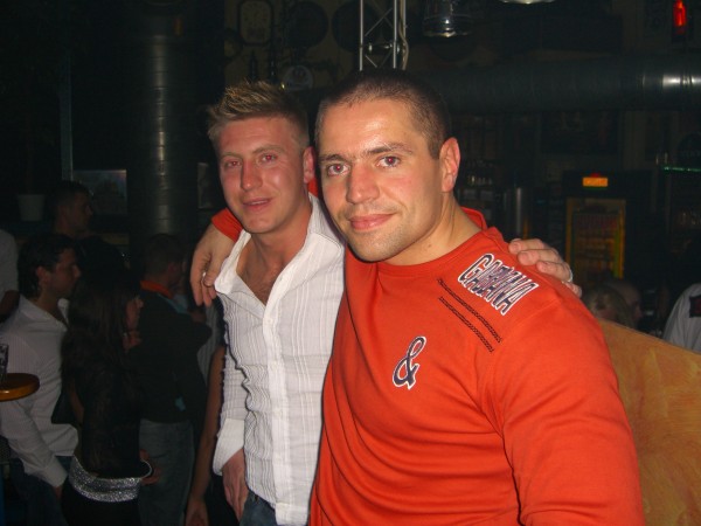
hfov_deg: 49.0
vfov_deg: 37.7
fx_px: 770
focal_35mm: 38
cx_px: 350
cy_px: 263
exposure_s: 1/60
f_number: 2.8
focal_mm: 7.9
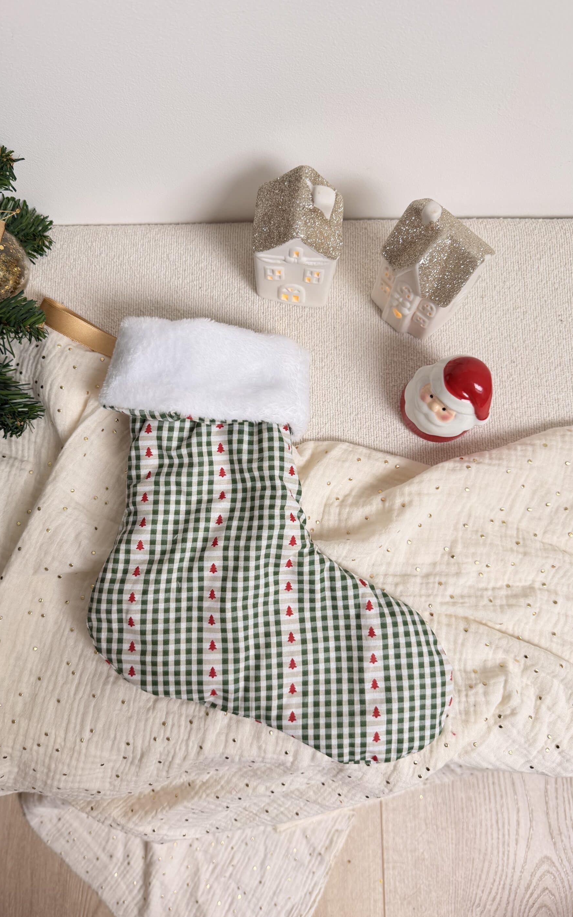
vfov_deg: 70.4
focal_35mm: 26
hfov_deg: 47.5
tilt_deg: -79.5
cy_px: 458
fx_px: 650
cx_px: 245
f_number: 1.78
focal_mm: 6.76
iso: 125
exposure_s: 1/121
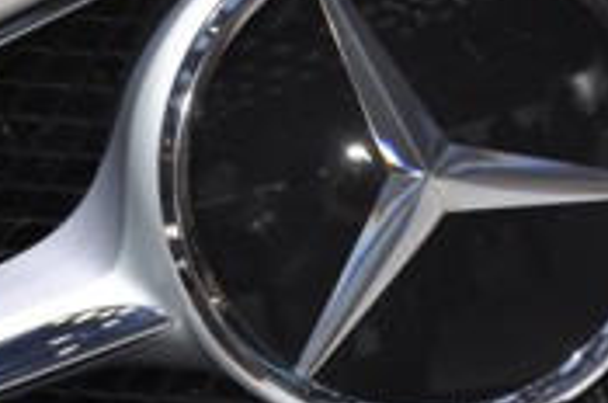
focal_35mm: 137
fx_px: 2310
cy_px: 215
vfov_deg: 10.0
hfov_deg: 15.0
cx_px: 344
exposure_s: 1/200
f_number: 4.2
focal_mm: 32
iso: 400
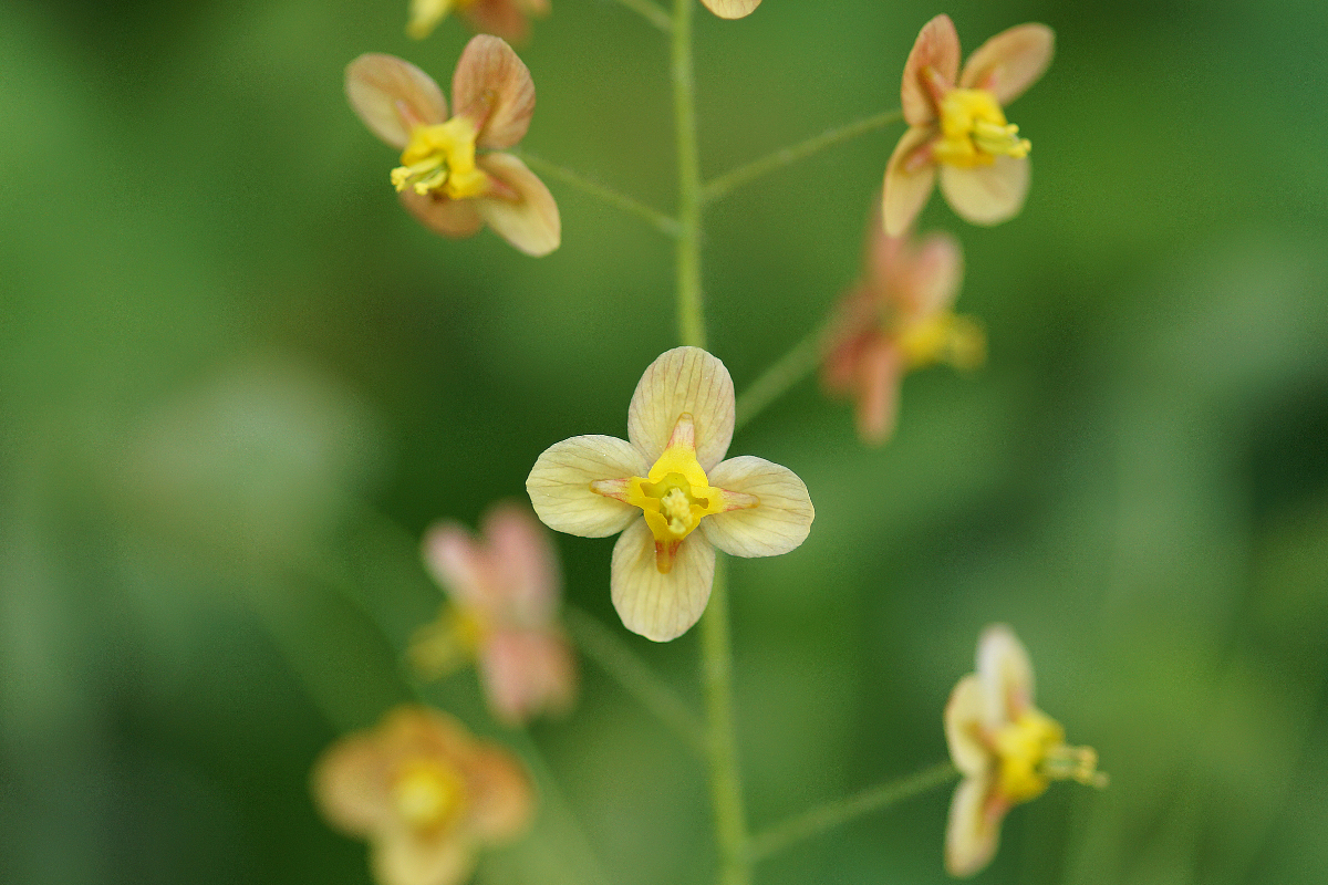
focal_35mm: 150
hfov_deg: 13.7
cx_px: 664
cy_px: 442
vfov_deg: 9.1
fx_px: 5533
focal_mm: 100
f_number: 2.8
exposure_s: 1/160
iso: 200
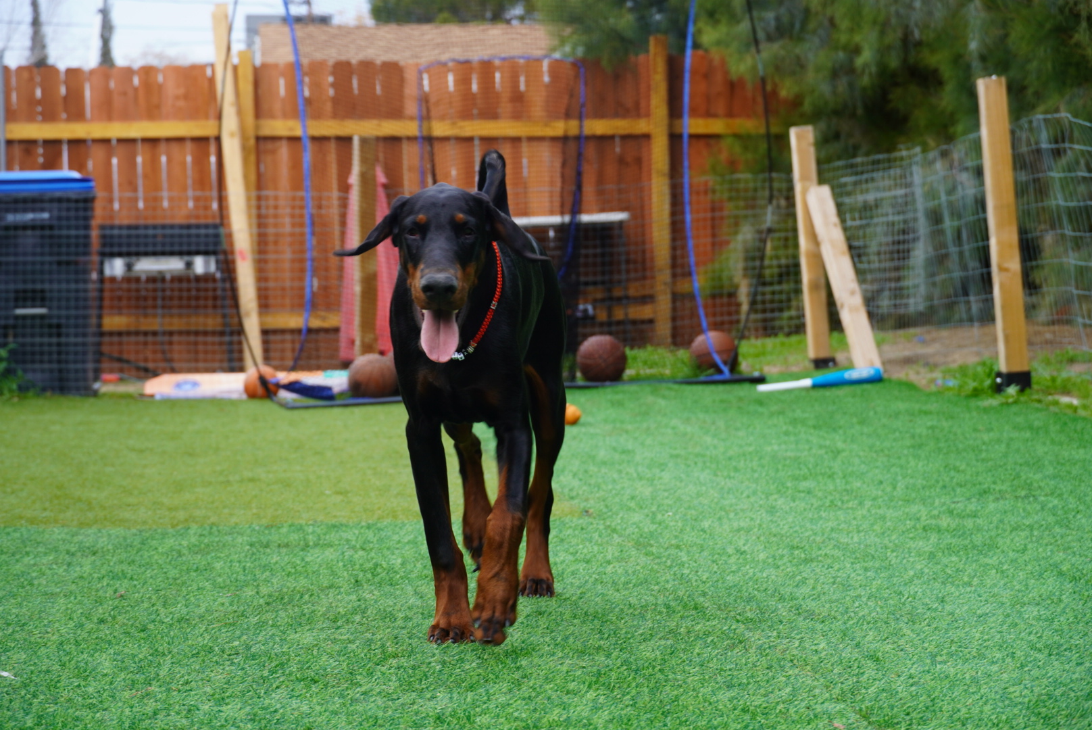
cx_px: 546
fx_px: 2686
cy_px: 365
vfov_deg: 15.5
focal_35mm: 88
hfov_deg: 23.0
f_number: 5.6
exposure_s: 1/100
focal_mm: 59
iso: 200
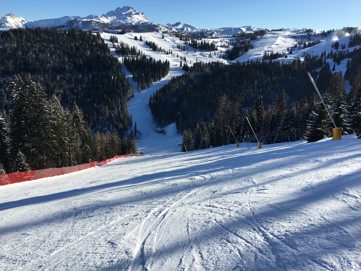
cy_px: 136
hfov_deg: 61.7
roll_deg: -2.9
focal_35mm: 29
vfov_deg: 48.2
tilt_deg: -16.1
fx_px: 302
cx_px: 180
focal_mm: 4.15
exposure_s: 1/1637
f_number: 2.2
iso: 25
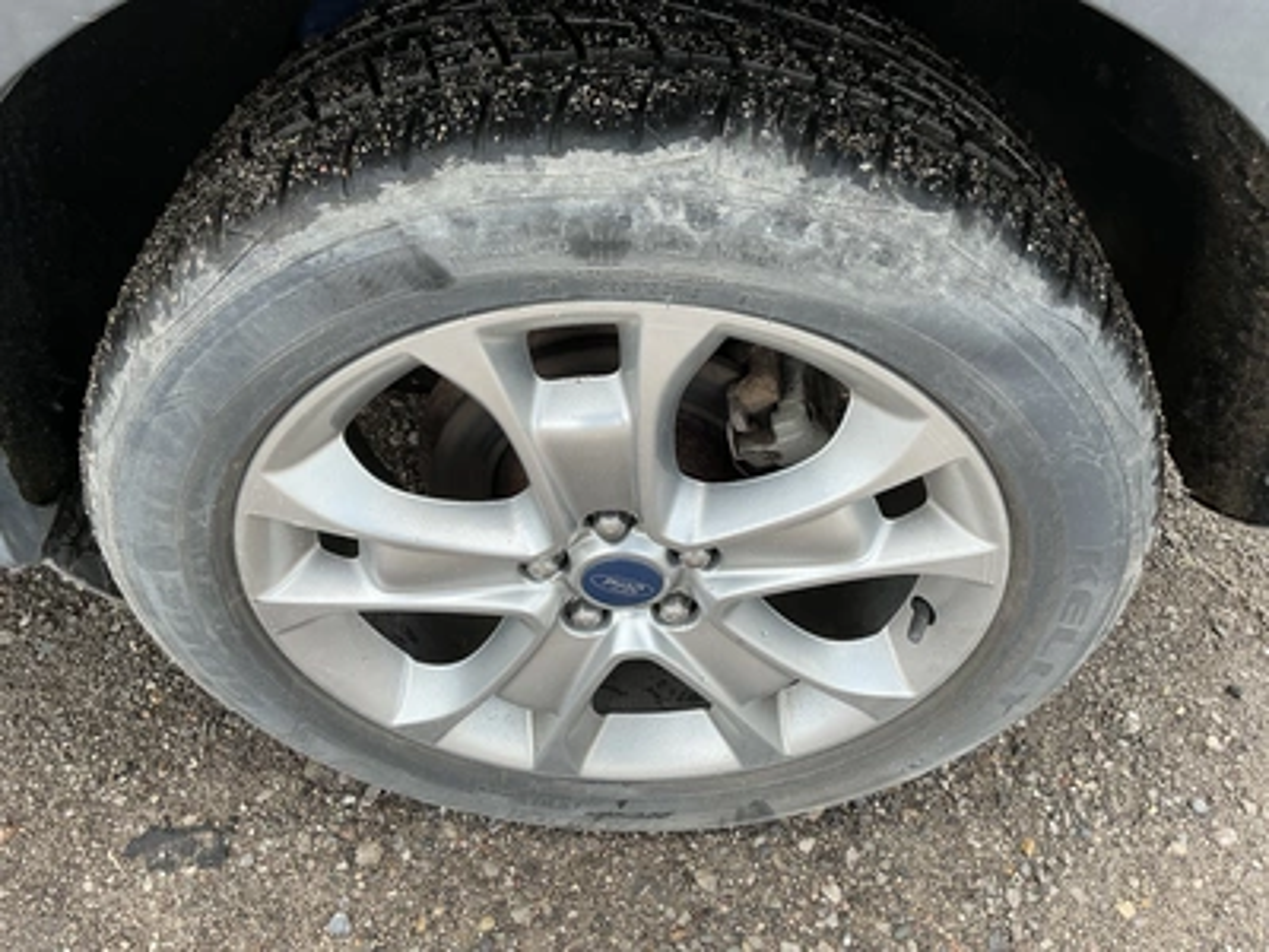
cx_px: 634
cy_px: 476
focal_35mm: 28
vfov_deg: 49.7
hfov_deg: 63.4
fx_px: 1026
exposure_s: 1/221
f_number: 1.8
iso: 20
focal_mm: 3
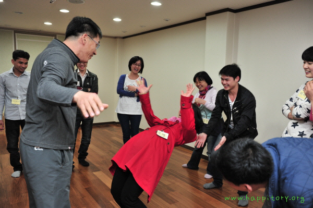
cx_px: 156
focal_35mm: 29
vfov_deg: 44.9
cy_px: 104
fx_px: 252
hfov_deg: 63.7
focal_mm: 29
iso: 1600
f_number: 3.5
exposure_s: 1/160
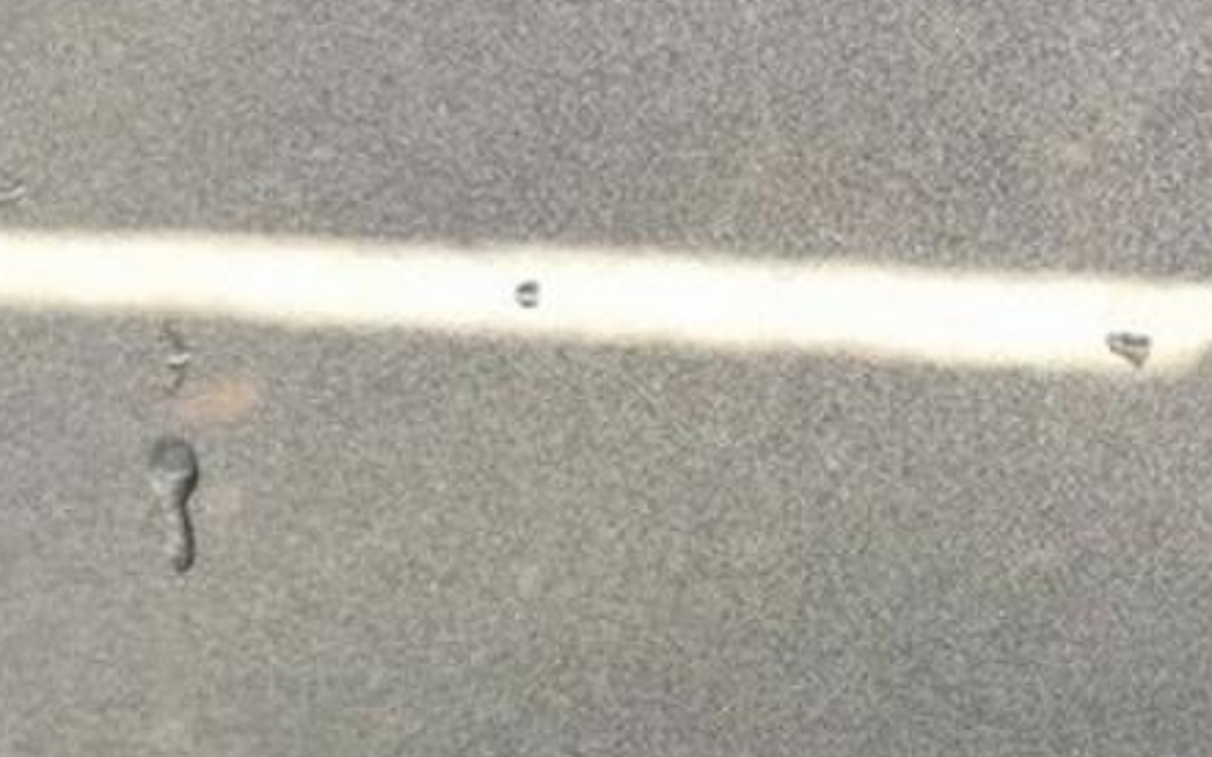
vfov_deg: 18.6
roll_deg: -2.3
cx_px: 1198
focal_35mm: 69
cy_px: 663
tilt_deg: +21.8
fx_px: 2279
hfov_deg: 28.1
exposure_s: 1/120
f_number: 1.8
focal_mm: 3.99
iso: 25
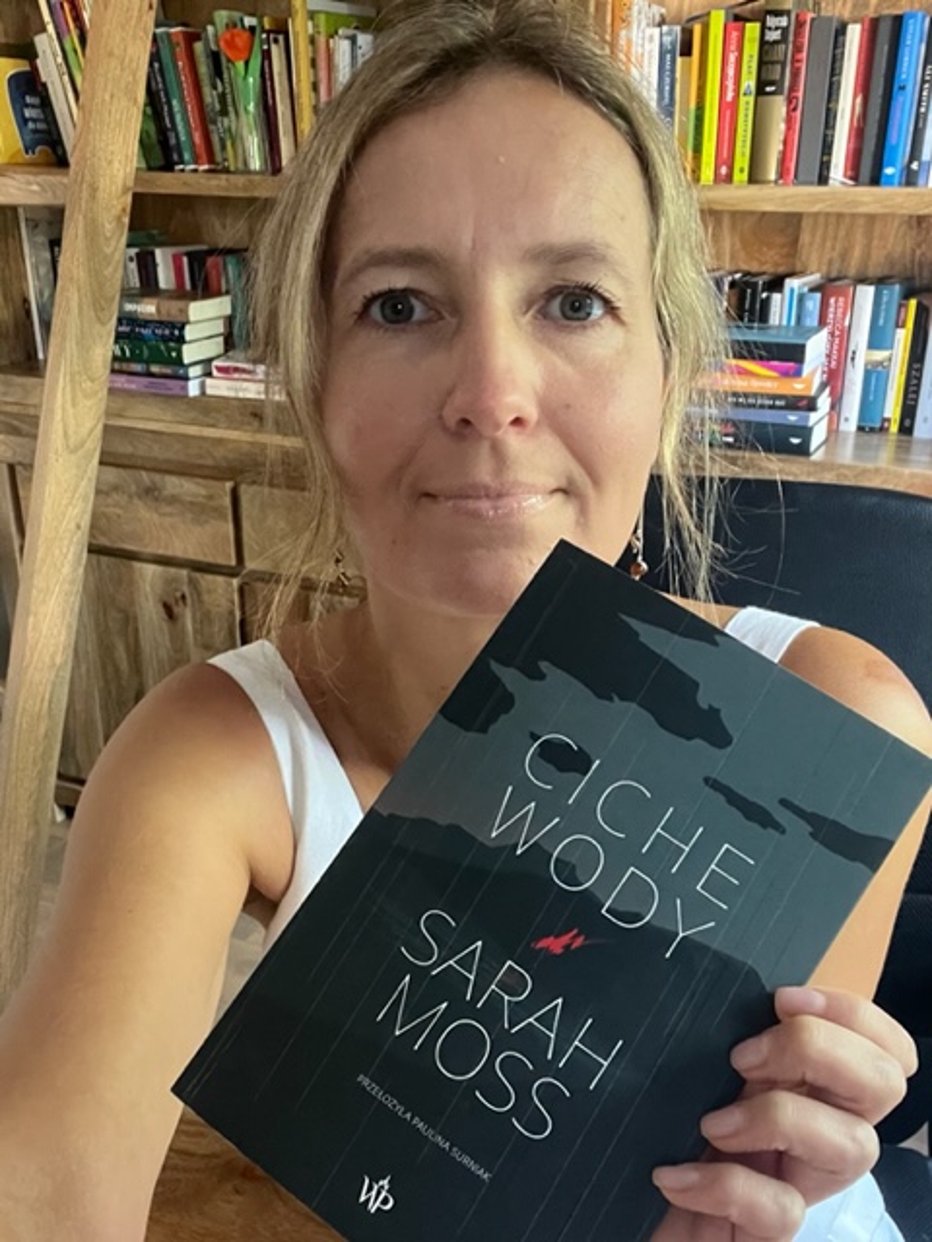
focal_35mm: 30
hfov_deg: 46.8
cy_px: 621
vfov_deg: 60.0
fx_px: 1077
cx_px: 466
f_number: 2.2
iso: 400
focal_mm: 2.71
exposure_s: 1/35
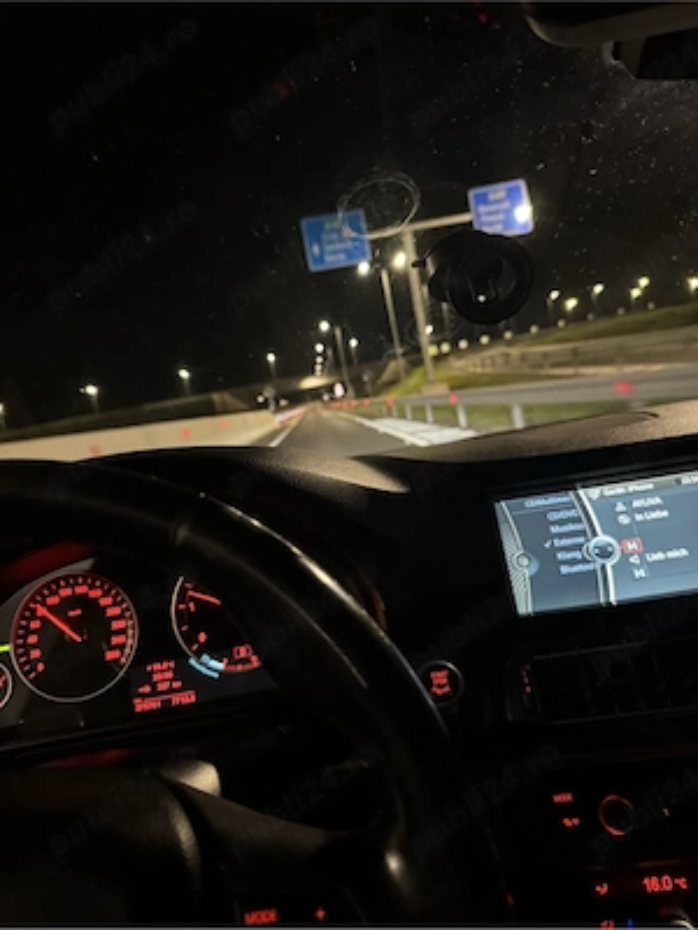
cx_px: 349
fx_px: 645
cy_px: 465
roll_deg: +9.4
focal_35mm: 24
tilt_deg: -10.2
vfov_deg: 71.6
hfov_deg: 56.8
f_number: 1.78
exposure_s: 1/30
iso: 1600
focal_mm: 6.76
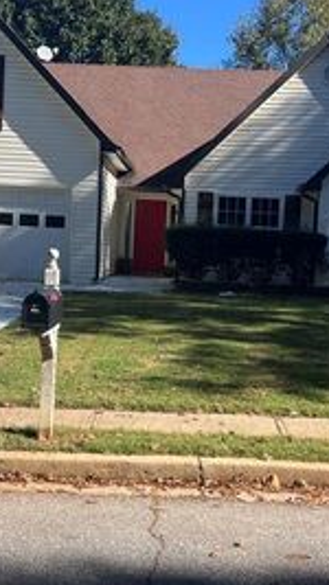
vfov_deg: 39.1
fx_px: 823
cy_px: 266
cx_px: 154
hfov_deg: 22.6
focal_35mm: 53
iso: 50
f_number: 1.5
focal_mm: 5.7
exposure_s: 1/2762
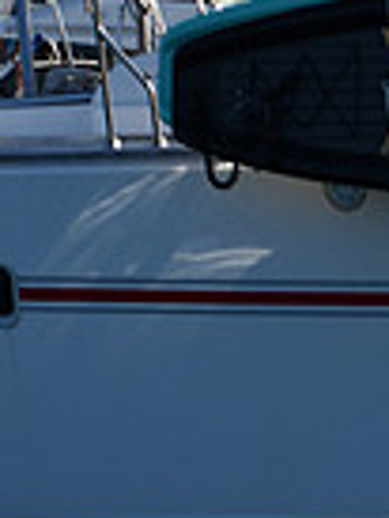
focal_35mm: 683
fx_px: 10218
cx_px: 1054
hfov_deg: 2.2
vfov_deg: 2.9
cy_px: 467
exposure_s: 1/500
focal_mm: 112
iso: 125
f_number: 8
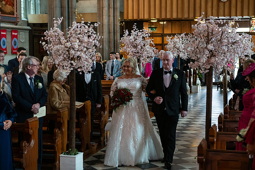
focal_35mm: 70
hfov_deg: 28.8
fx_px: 496
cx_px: 128
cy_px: 85
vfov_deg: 19.5
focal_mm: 70
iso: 1250
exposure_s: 1/160
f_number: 3.5
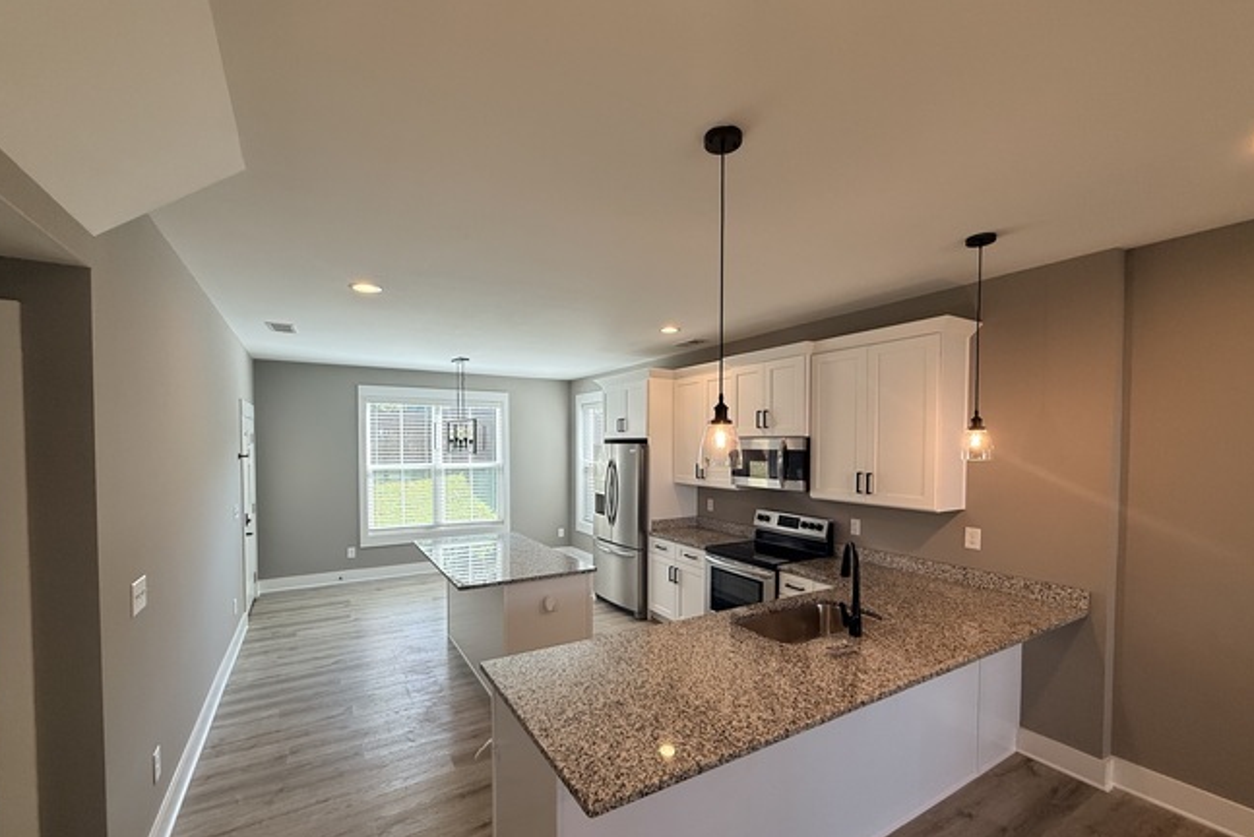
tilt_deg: -1.2
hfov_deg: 100.4
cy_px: 461
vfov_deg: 77.2
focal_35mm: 15
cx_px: 621
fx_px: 523
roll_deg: -0.4
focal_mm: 2.22
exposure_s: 1/120
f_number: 2.2
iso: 80
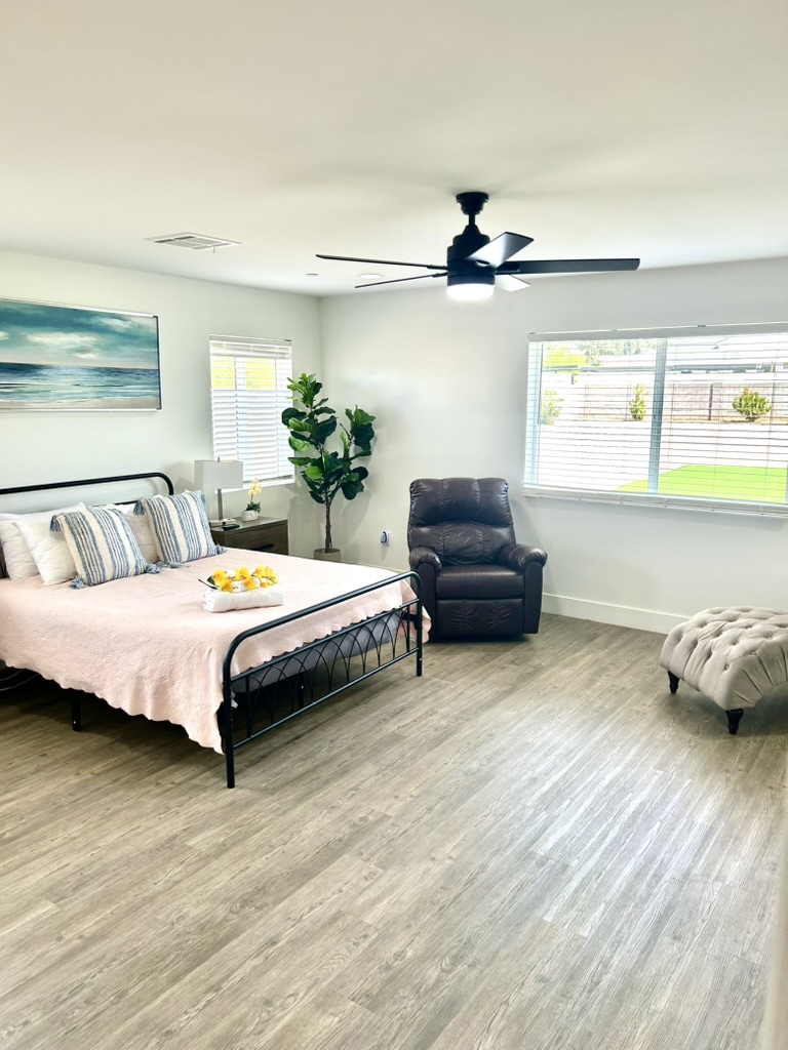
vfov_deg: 67.3
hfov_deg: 53.1
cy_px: 525
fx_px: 789
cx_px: 394
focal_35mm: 26
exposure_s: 1/135
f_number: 1.5
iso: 64
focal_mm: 5.7
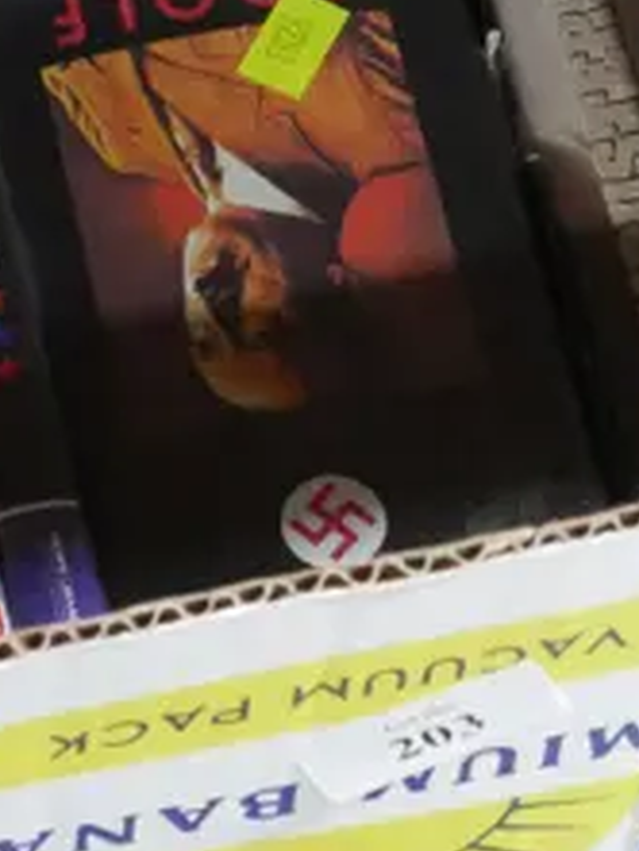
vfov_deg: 8.1
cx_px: 65
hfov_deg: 6.2
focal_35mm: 241
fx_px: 5926
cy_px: -191
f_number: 5.3
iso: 3200
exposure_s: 1/60
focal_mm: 26
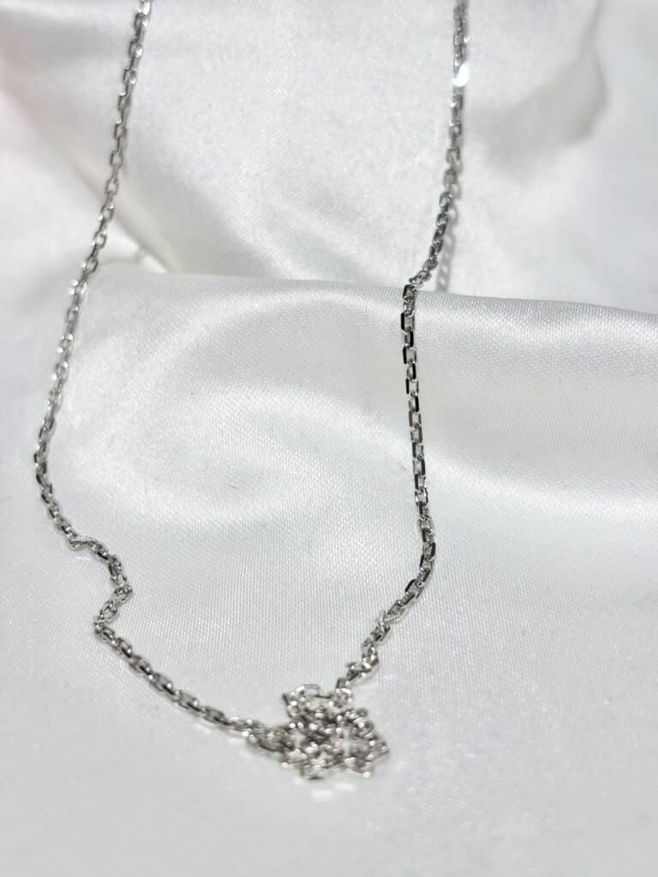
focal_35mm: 52
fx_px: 1318
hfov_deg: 28.0
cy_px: 438
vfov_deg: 36.8
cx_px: 329
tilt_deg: -17.2
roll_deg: +5.2
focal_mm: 5.96
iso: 32
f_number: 1.6
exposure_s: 1/428
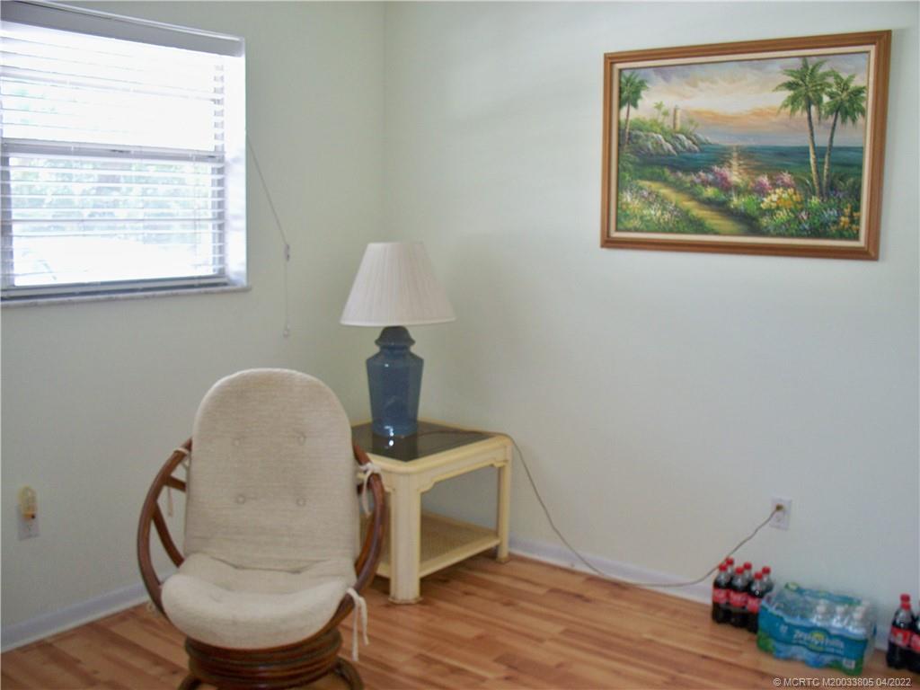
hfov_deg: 52.6
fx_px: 930
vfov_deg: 40.7
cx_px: 460
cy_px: 345
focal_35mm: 35
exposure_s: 1/30
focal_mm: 7.54
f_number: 2.8
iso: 250
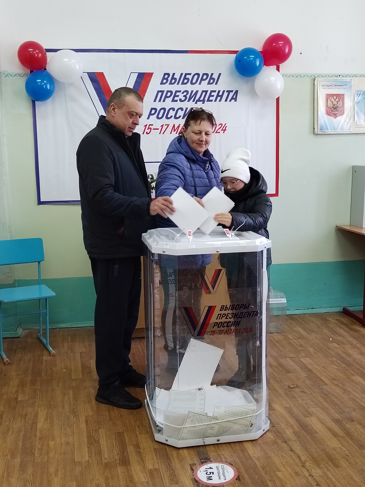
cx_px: 182
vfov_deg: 42.9
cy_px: 244
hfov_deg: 32.9
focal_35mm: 44
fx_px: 619
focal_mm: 4.75
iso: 372
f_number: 1.8
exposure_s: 1/40
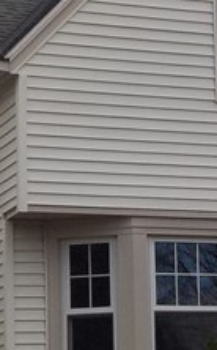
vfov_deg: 14.2
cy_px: 227
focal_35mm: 147
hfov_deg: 8.8
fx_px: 1396
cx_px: 253
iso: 125
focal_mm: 4.1
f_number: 3.3
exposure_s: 1/100
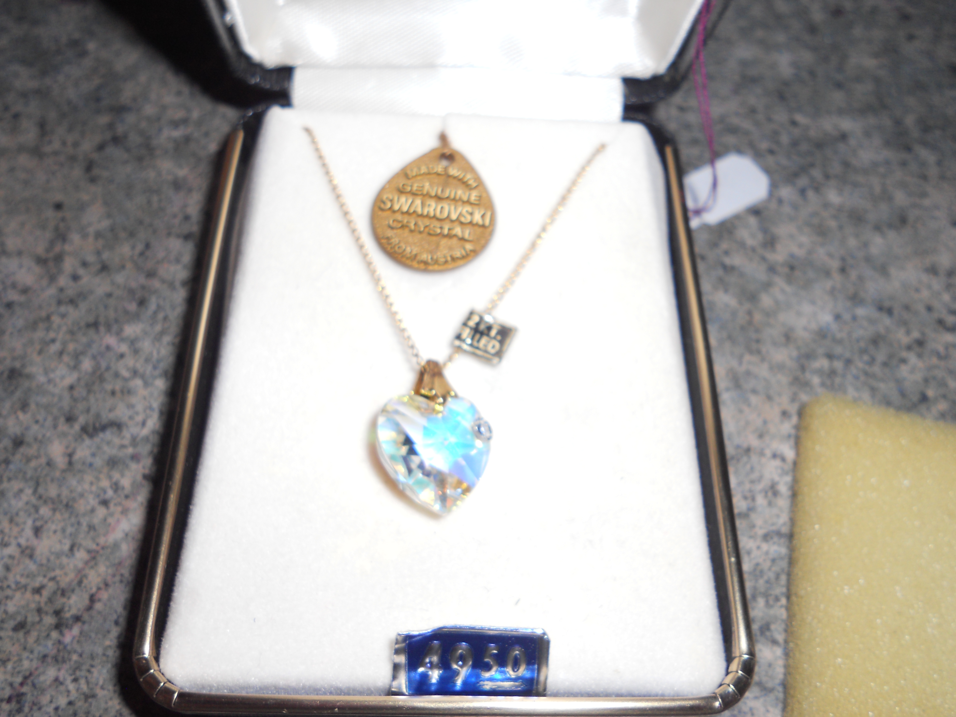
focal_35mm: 32
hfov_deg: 56.8
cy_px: 358
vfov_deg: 44.2
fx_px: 884
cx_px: 478
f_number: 8.8
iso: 80
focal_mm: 5.8
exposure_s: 1/25
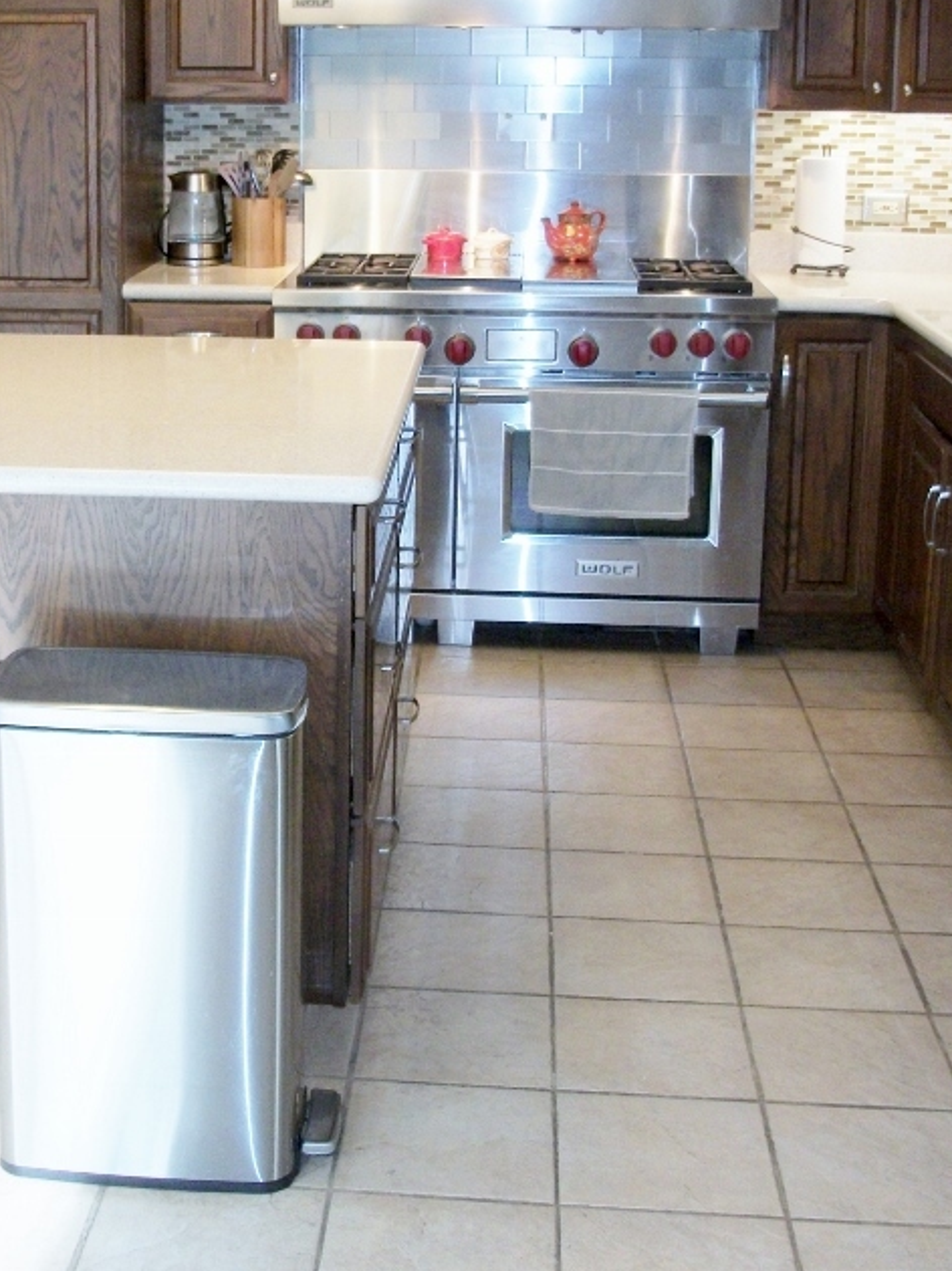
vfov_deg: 36.5
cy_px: 444
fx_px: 1908
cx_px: 265
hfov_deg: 27.7
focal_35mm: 52
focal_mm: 5.7
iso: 160
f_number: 2.9
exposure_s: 1/40
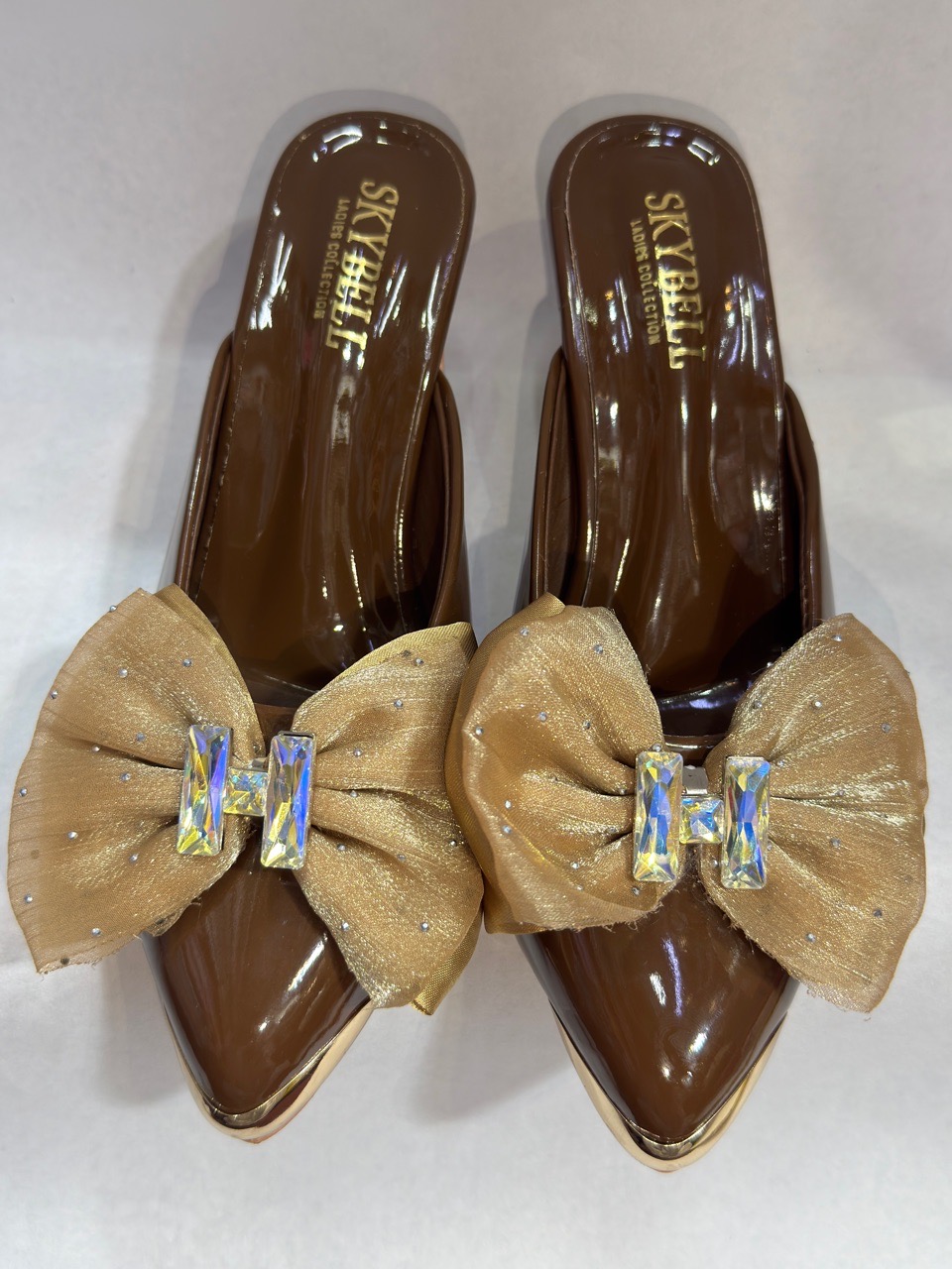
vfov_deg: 52.6
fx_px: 1283
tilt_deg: -57.4
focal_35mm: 35
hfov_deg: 40.7
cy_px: 634
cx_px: 476
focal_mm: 6.76
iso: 80
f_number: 1.78
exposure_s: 1/100
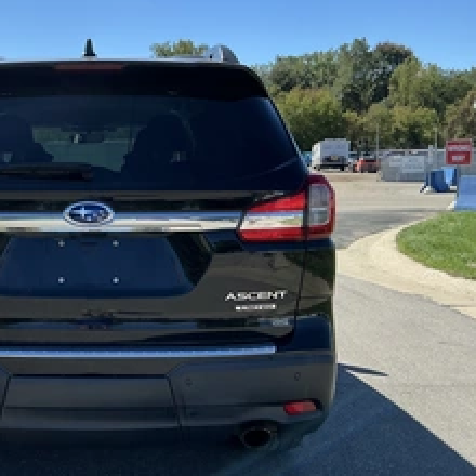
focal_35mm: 45
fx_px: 700
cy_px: 238
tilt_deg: -7.2
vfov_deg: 37.6
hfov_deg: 35.8
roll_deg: +0.8
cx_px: 69
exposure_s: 1/1311
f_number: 1.8
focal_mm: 3
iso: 25
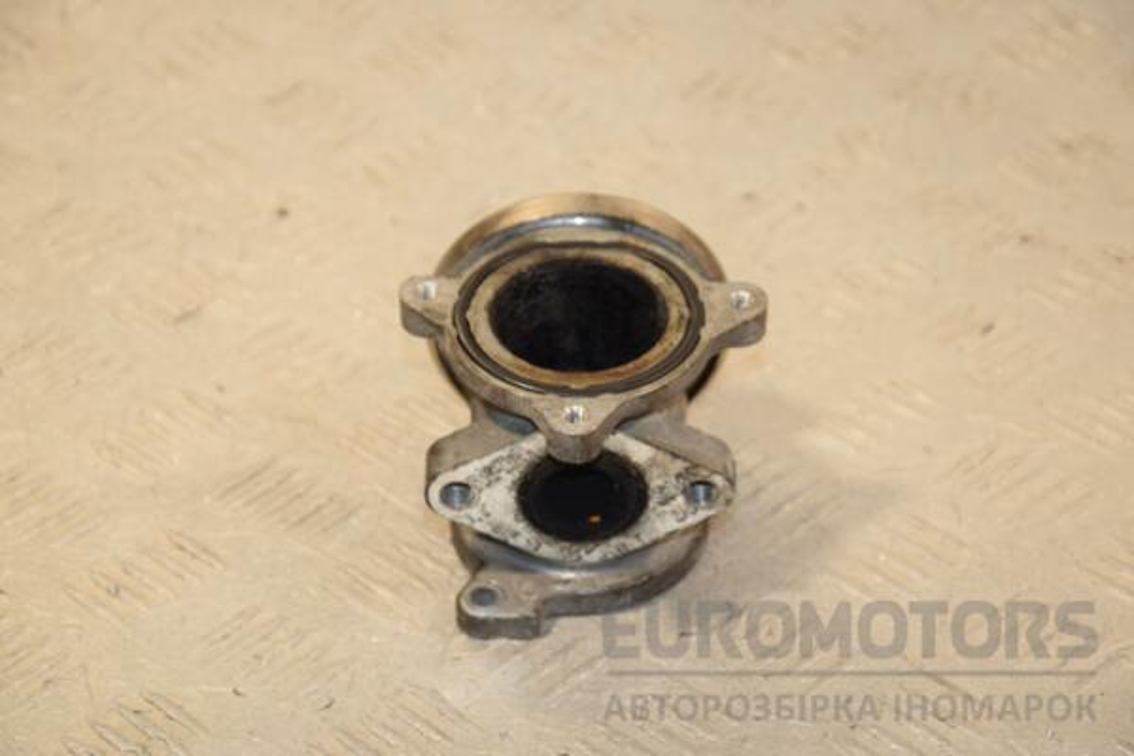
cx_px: 567
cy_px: 378
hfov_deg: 16.1
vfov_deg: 10.8
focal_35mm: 128
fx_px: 4016
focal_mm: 85
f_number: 7.1
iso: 800
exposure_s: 1/200
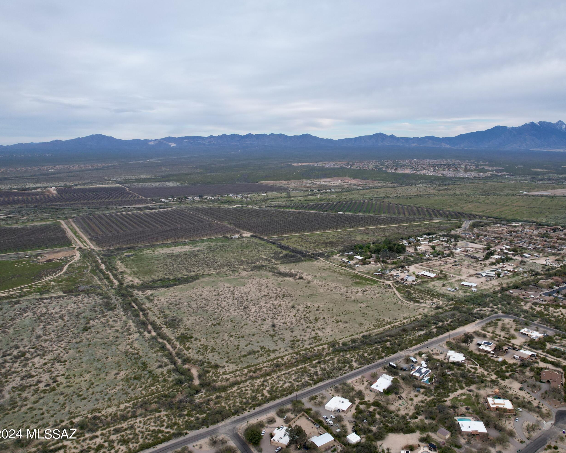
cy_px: 226
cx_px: 326
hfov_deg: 67.7
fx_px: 419
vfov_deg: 56.8
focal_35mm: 25
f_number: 2.8
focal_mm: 8.38
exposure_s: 1/1000
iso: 130
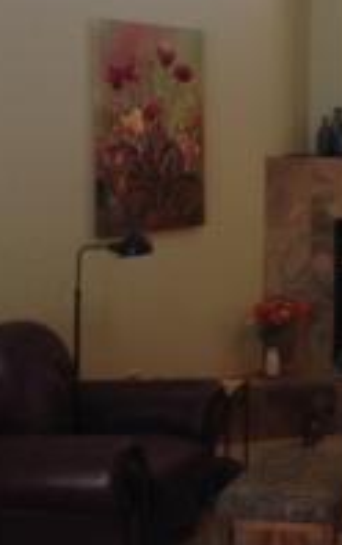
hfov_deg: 15.8
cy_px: 191
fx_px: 1176
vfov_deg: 26.0
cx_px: 422
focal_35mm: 79
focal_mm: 3.3
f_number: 2.4
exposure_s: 1/24
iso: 100
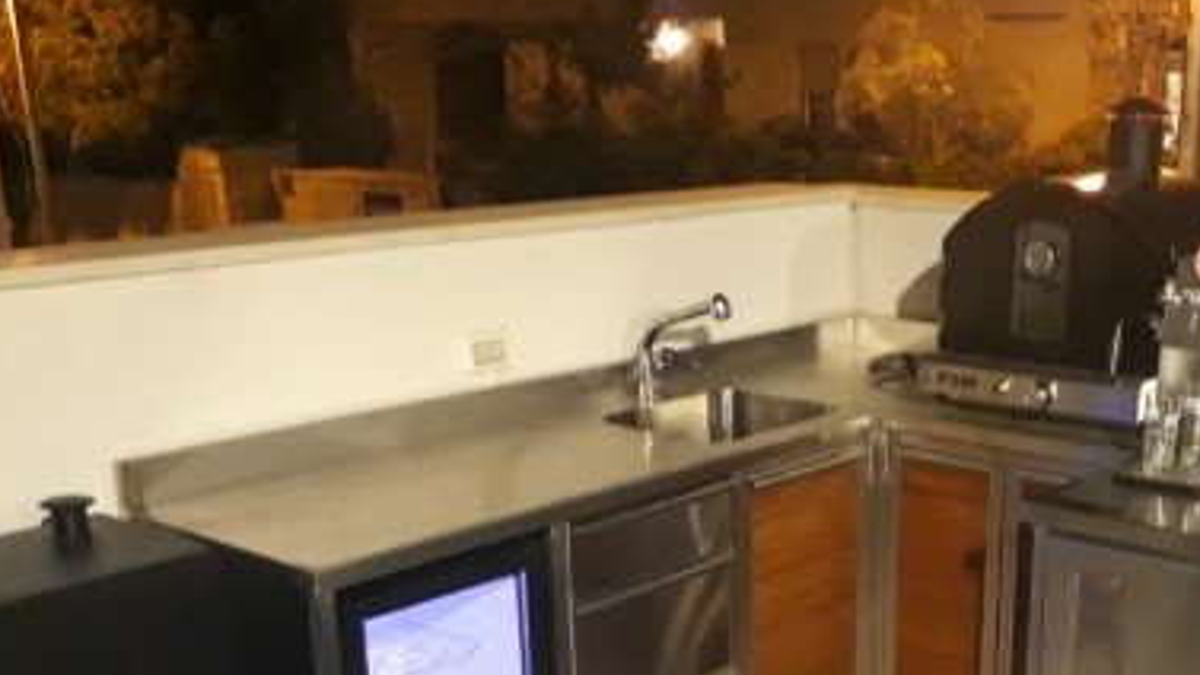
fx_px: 1591
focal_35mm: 50
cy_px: 650
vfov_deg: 23.1
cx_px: 780
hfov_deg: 40.9
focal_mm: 3.6
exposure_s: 1/17
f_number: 1.9
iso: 800
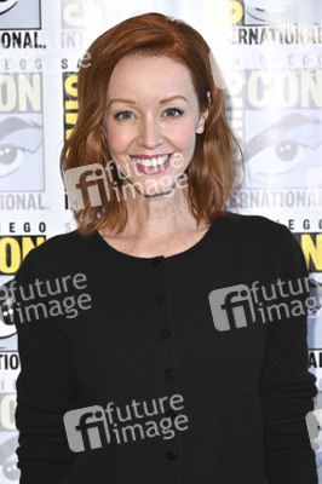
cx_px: 161
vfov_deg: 20.2
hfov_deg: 13.5
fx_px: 1357
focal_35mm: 101
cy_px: 242
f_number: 6.3
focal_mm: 101
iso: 2000
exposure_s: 1/250
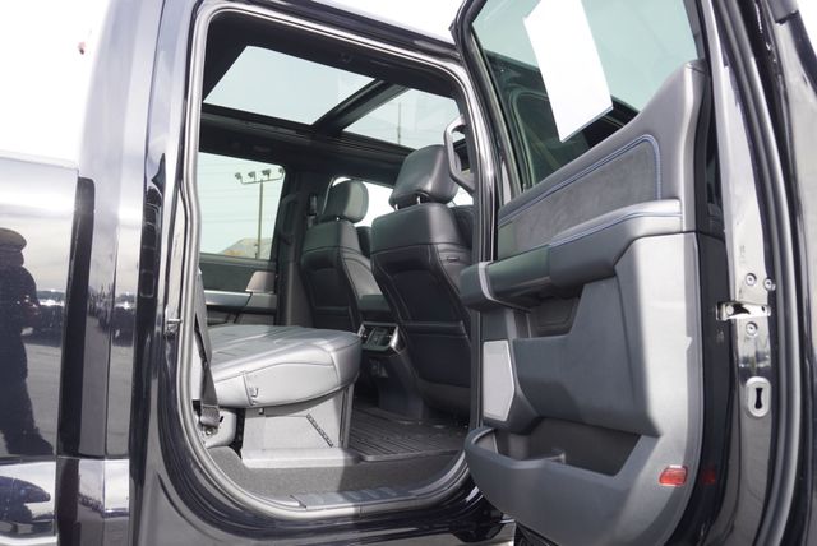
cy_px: 273
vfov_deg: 45.8
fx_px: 647
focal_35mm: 28
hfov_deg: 64.5
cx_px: 408
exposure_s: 1/80
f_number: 4.5
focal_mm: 19
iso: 100
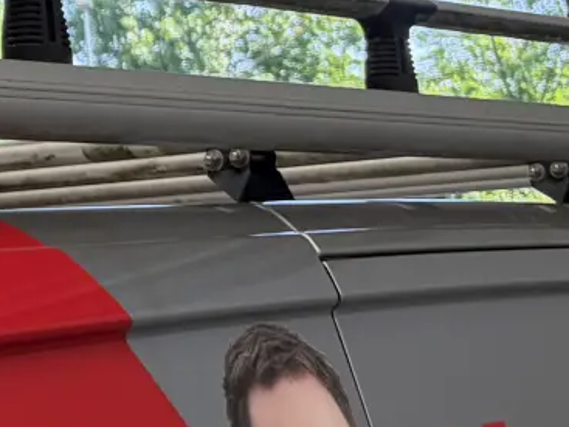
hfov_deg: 12.9
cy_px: 127
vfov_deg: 10.9
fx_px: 2235
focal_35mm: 136
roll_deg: +3.6
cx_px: -522
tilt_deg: +5.6
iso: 64
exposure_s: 1/187
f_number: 1.6
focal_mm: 5.96
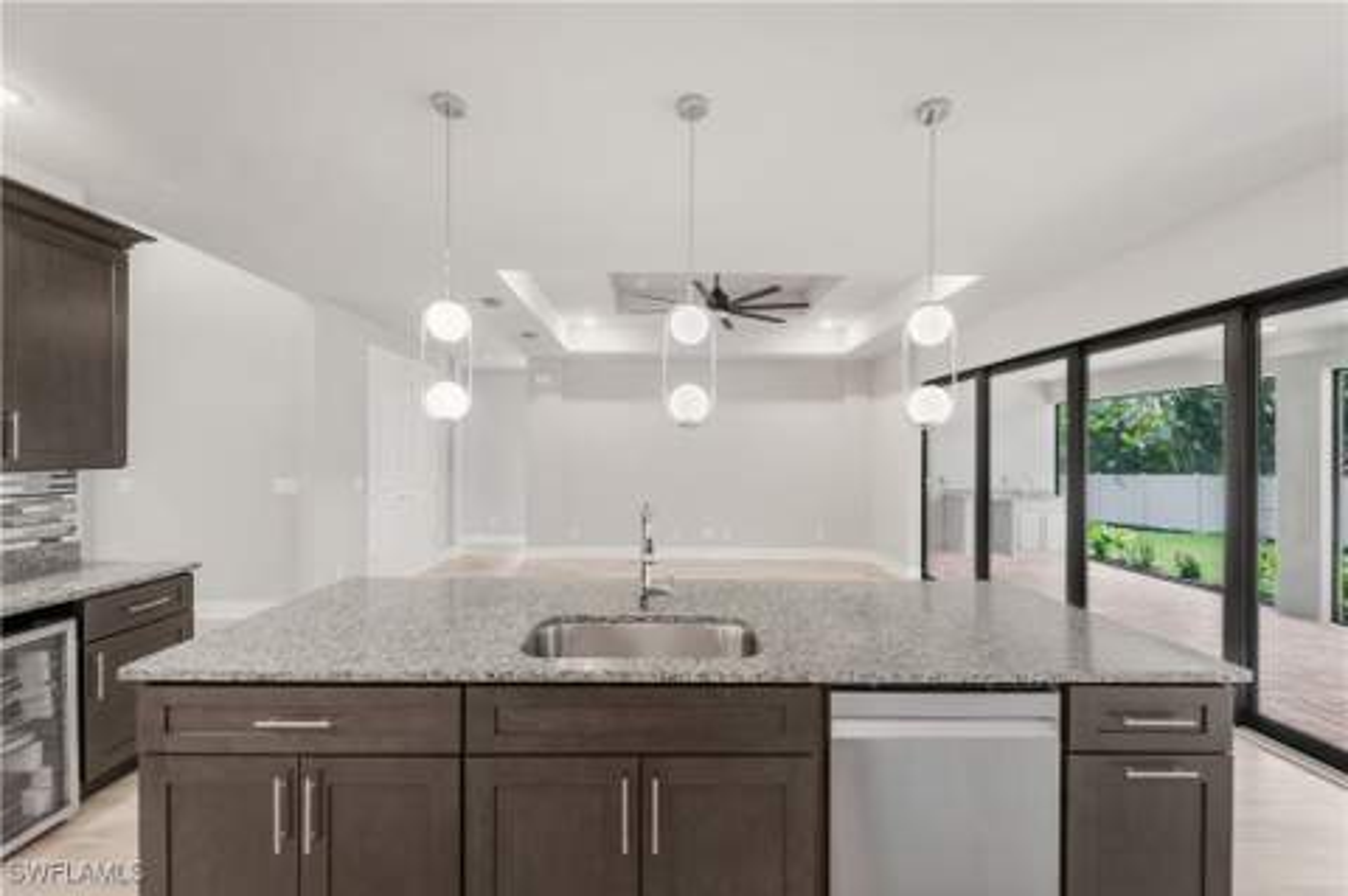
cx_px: 674
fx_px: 524
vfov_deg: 81.1
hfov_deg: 104.3
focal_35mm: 14
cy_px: 448
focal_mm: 14
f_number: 8
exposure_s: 1/6
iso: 250
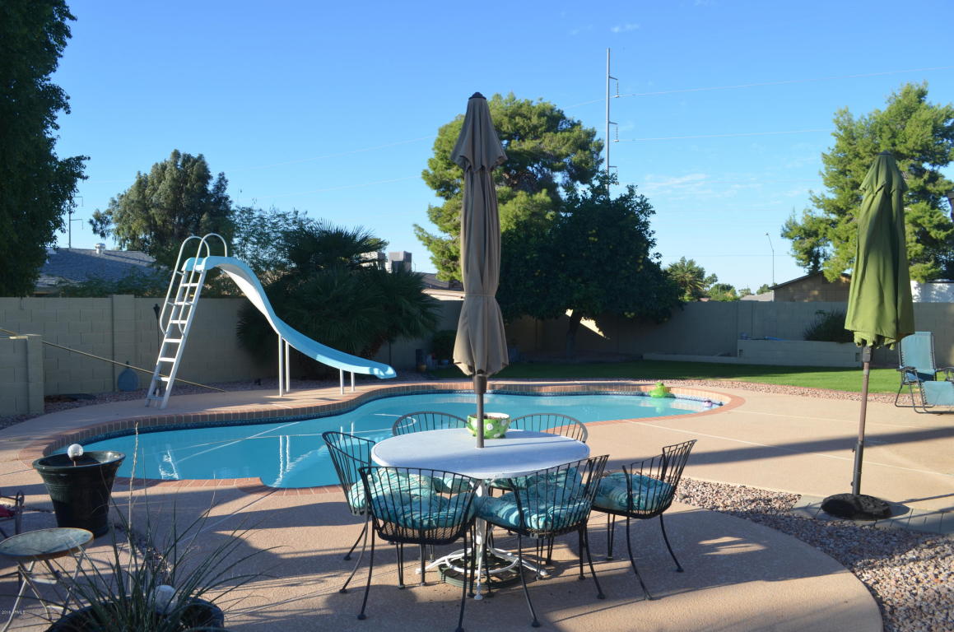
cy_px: 316
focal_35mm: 27
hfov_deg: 67.5
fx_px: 714
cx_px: 477
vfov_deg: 47.7
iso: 160
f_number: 8
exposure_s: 1/250
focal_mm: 18
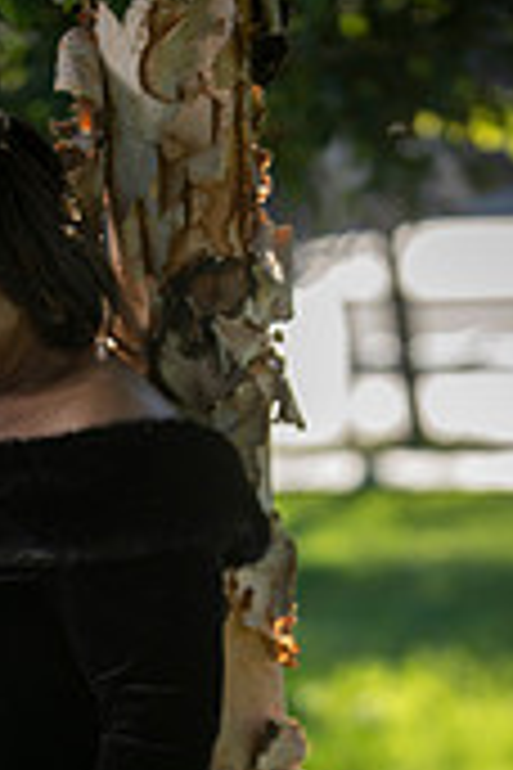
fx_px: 5514
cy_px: 955
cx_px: 81
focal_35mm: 258
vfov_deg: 7.9
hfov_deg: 5.3
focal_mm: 98
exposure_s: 1/500
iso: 100
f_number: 3.5
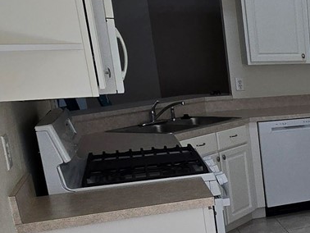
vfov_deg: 26.3
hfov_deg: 25.6
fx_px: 493
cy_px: 169
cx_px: 472
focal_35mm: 55
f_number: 2.2
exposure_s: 1/144
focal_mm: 2.2
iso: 50
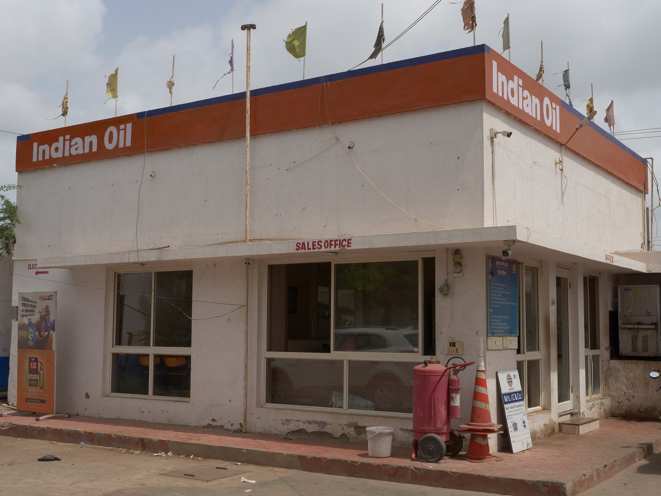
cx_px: 330
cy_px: 248
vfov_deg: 32.9
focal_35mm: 44
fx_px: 840
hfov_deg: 42.9
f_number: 13
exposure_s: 1/320
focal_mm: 22
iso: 200
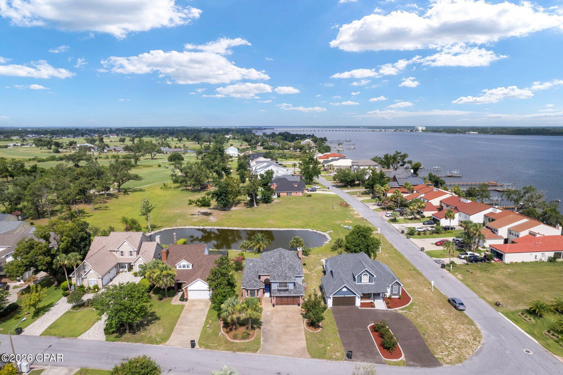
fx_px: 344
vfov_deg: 57.2
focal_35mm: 22
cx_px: 282
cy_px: 188
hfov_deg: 78.6
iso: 100
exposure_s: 1/4000
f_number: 2.8
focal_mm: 8.38
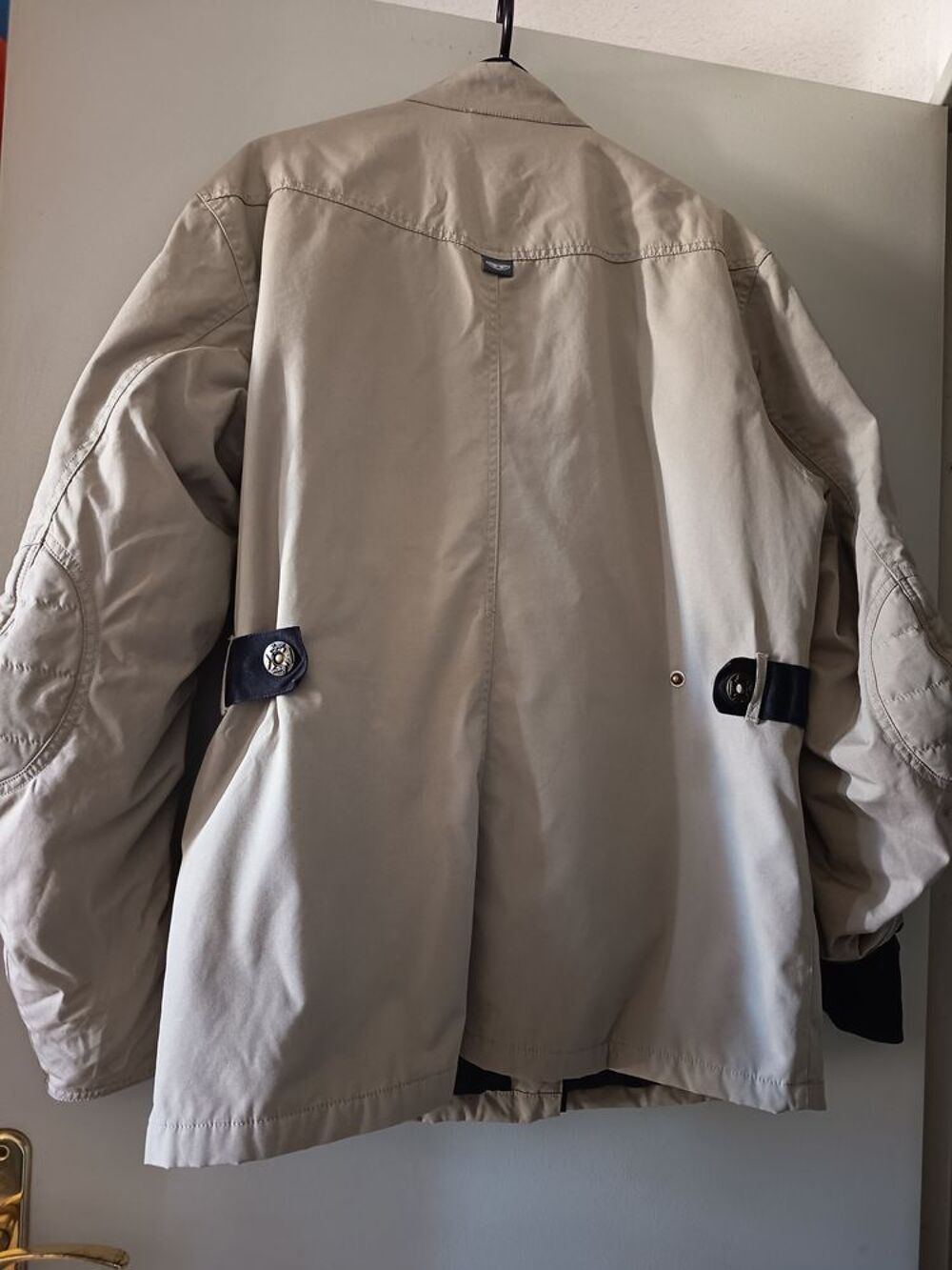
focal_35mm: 24
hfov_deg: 56.8
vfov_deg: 71.6
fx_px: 880
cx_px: 476
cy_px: 635
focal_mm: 5.27
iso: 3209
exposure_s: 1/16.7
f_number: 1.7
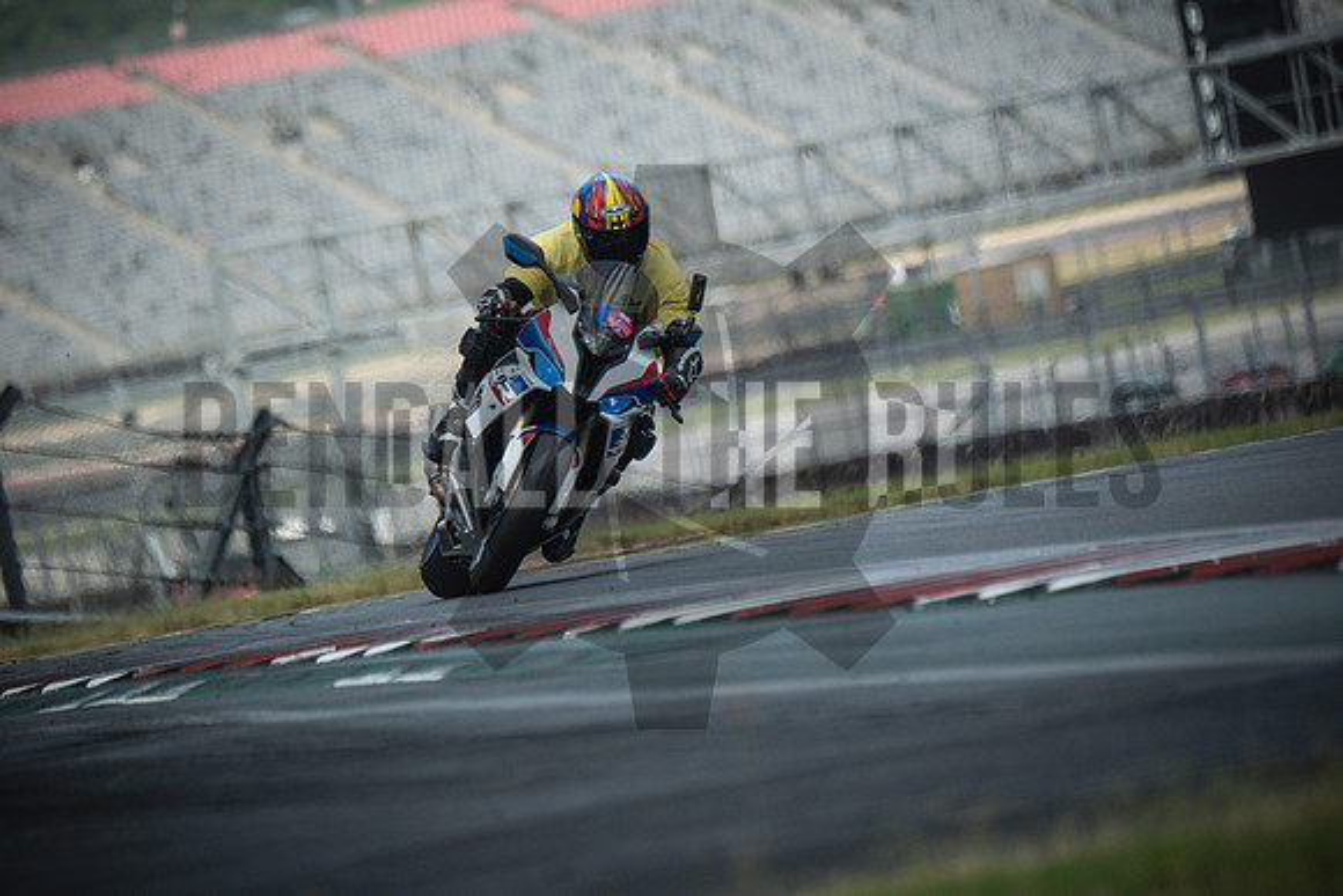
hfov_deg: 3.4
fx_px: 22388
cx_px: 672
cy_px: 448
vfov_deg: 2.3
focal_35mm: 600
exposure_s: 1/2000
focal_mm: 400
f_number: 5.6
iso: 1000
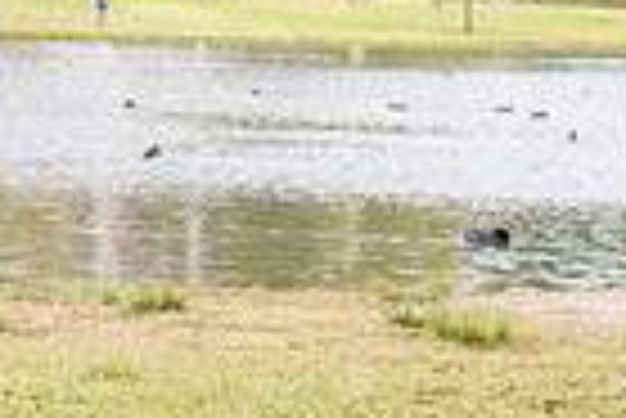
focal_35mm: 216
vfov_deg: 6.4
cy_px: 215
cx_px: -219
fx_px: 3760
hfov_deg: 9.3
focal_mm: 38
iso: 500
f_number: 5
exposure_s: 1/125
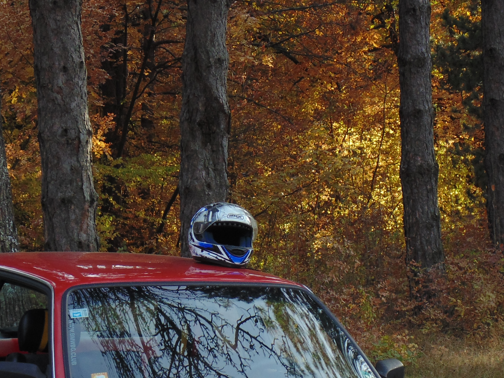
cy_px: 322
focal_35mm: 187
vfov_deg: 7.9
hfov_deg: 10.6
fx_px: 2723
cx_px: 222
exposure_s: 1/80
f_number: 4.6
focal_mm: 17.5
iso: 80
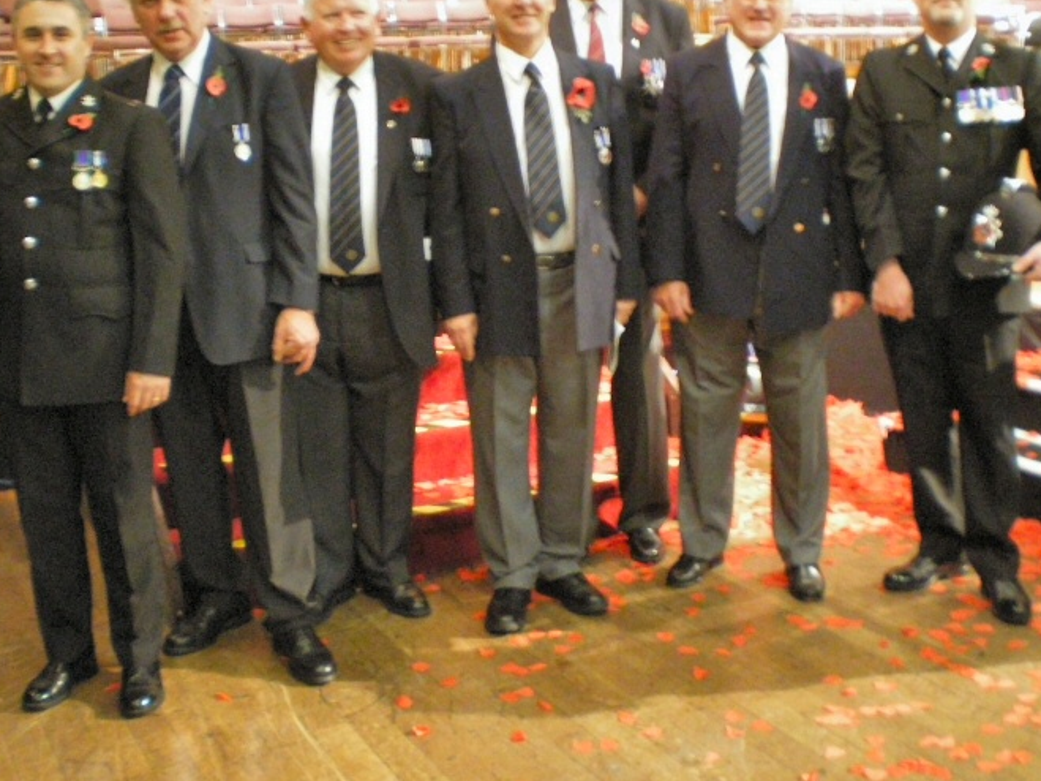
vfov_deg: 30.7
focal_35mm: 47
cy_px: 279
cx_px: 502
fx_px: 1413
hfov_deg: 40.4
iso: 800
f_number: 3.1
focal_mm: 6.3
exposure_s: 1/4
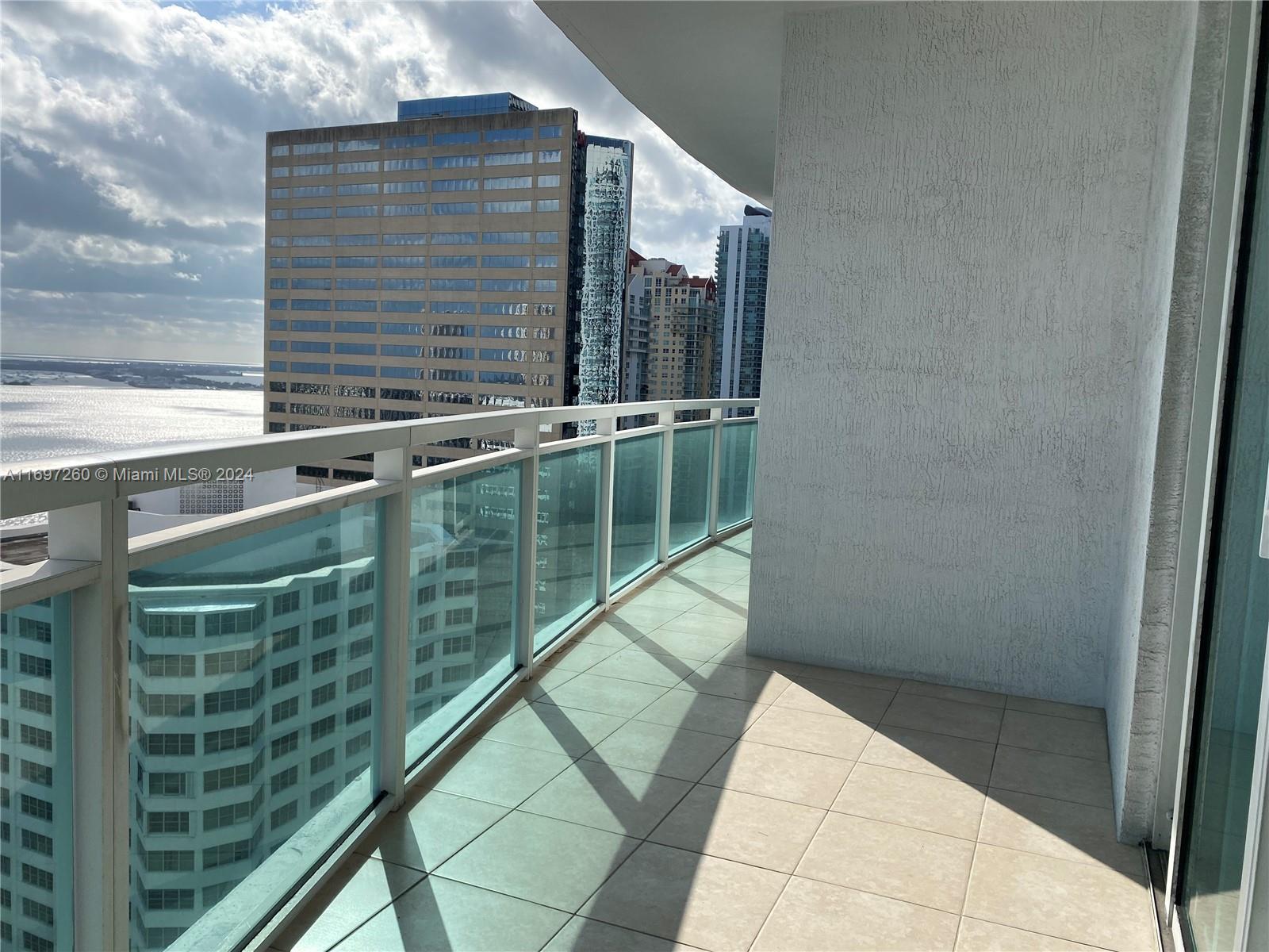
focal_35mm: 26
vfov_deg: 53.1
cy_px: 476
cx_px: 634
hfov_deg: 67.3
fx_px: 953
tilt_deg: -4.6
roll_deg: -2.9
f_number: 1.8
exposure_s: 1/5495
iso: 32
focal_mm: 4.25
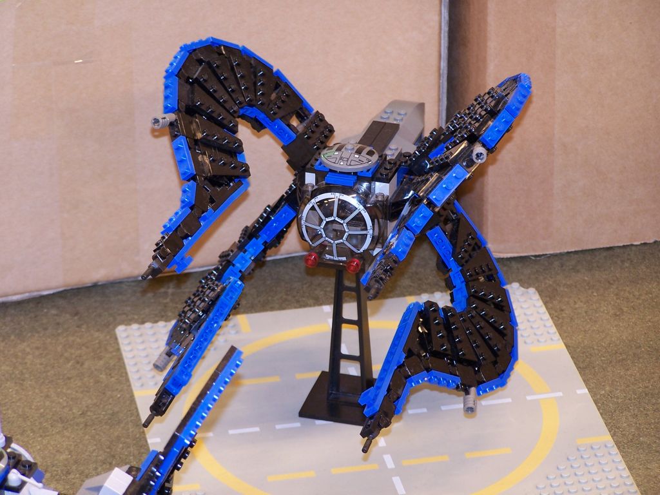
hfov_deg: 11.7
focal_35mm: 169
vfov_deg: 8.8
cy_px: 248
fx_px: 3222
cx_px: 330
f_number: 3.2
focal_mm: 28
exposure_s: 1/2
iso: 80
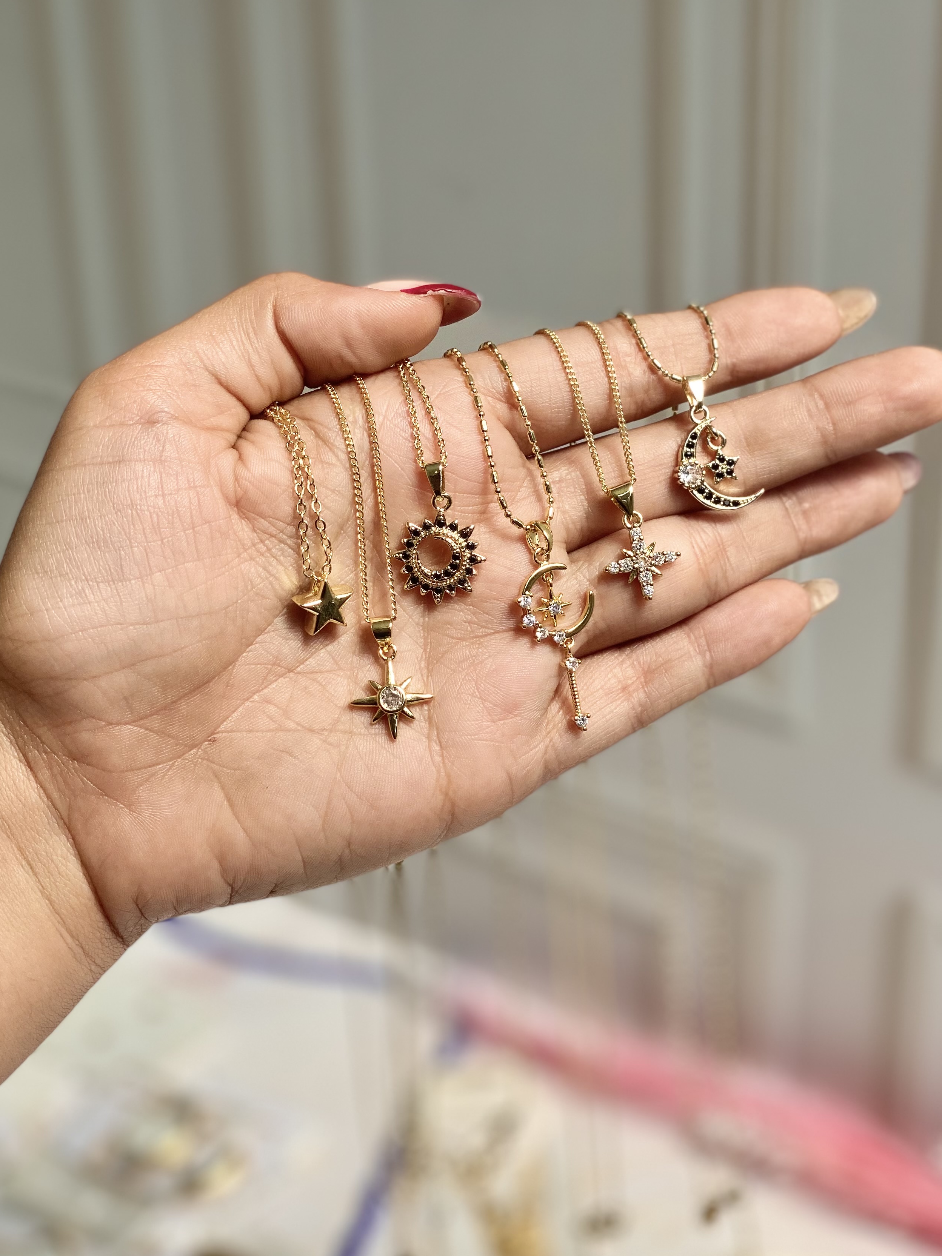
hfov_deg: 23.3
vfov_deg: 30.7
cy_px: 642
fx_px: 2286
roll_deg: +1.9
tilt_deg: -26.3
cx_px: 448
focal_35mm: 63
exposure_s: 1/516
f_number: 2
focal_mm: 6
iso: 20
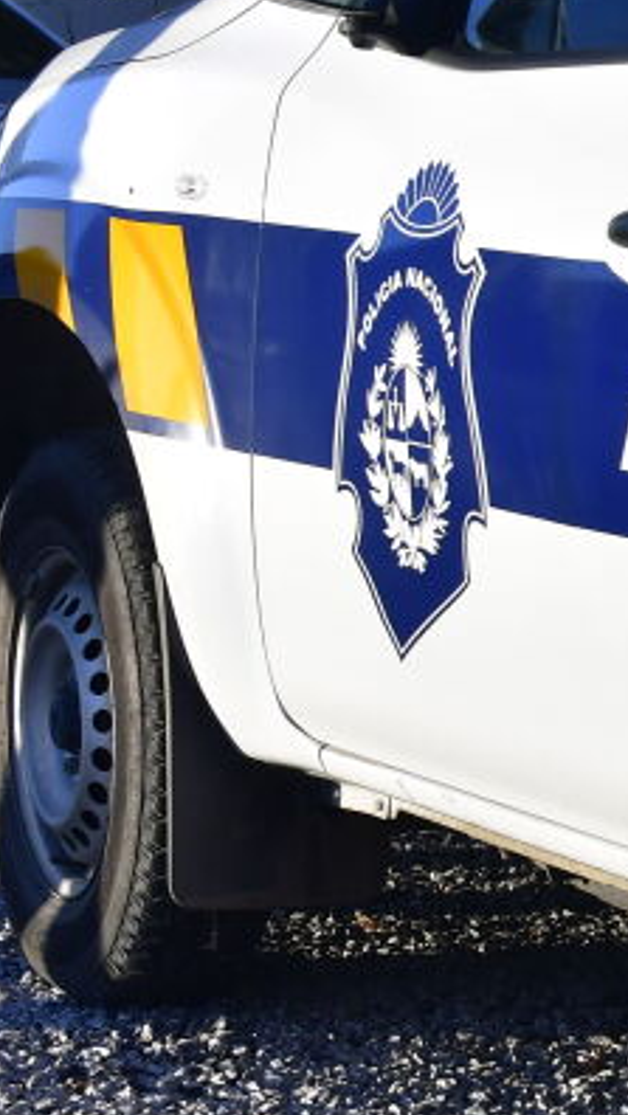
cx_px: 1301
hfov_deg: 8.8
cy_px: 749
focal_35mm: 129
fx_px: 3803
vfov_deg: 16.6
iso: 160
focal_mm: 27
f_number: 6.3
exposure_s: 1/400
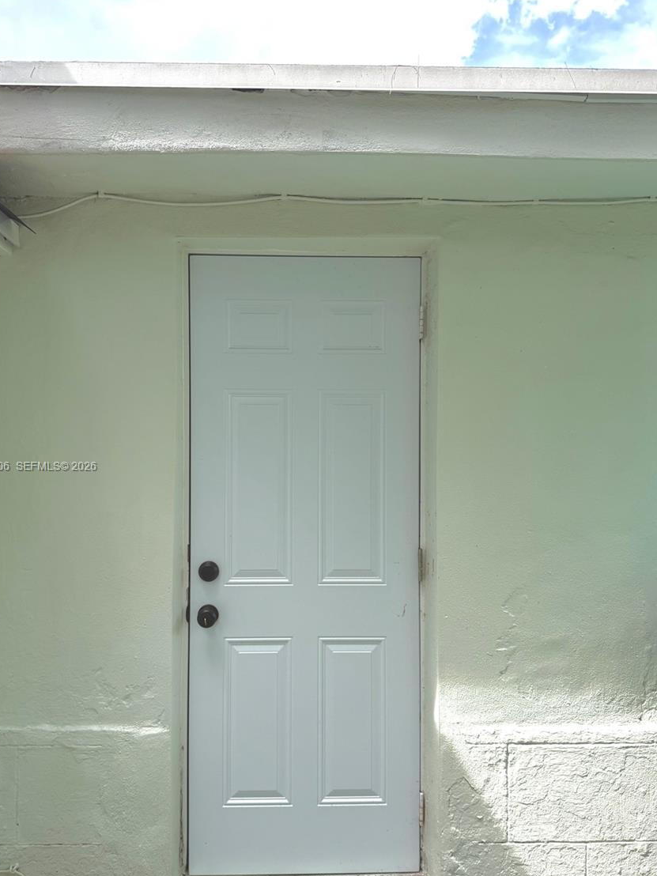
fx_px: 658
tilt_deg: -0.6
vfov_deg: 67.2
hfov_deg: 53.0
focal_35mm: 26
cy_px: 467
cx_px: 306
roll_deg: -0.8
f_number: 1.78
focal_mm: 6.76
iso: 100
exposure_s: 1/967
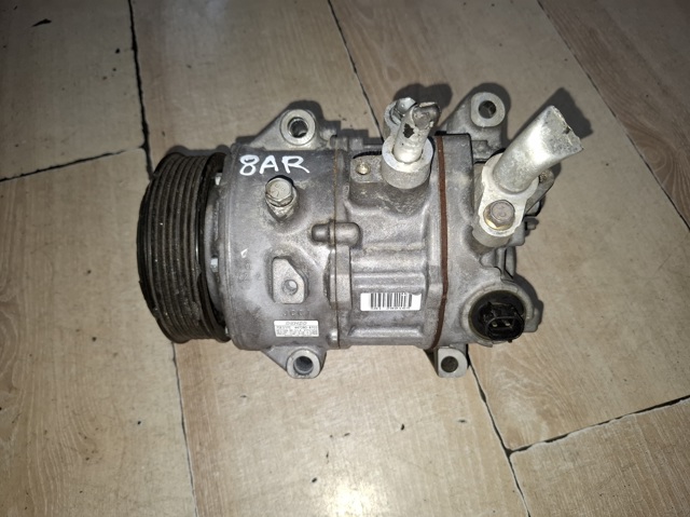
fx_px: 458
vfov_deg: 58.8
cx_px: 345
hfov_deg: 74.0
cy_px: 258
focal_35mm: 23
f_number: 1.8
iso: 200
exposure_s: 1/120
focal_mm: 5.54
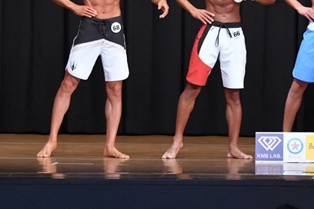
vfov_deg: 4.7
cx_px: 249
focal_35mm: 291
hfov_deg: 7.1
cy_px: 30
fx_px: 2536
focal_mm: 105
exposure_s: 1/400
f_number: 5.6
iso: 8000
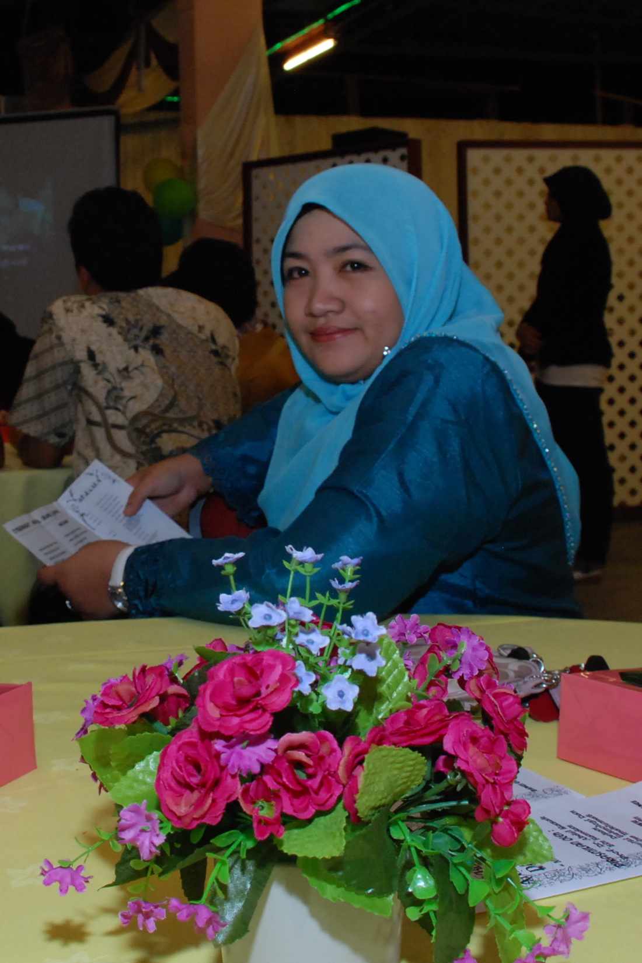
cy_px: 482
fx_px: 802
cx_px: 321
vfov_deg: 61.9
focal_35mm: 30
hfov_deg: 43.6
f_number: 7.1
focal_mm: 20
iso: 800
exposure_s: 1/60
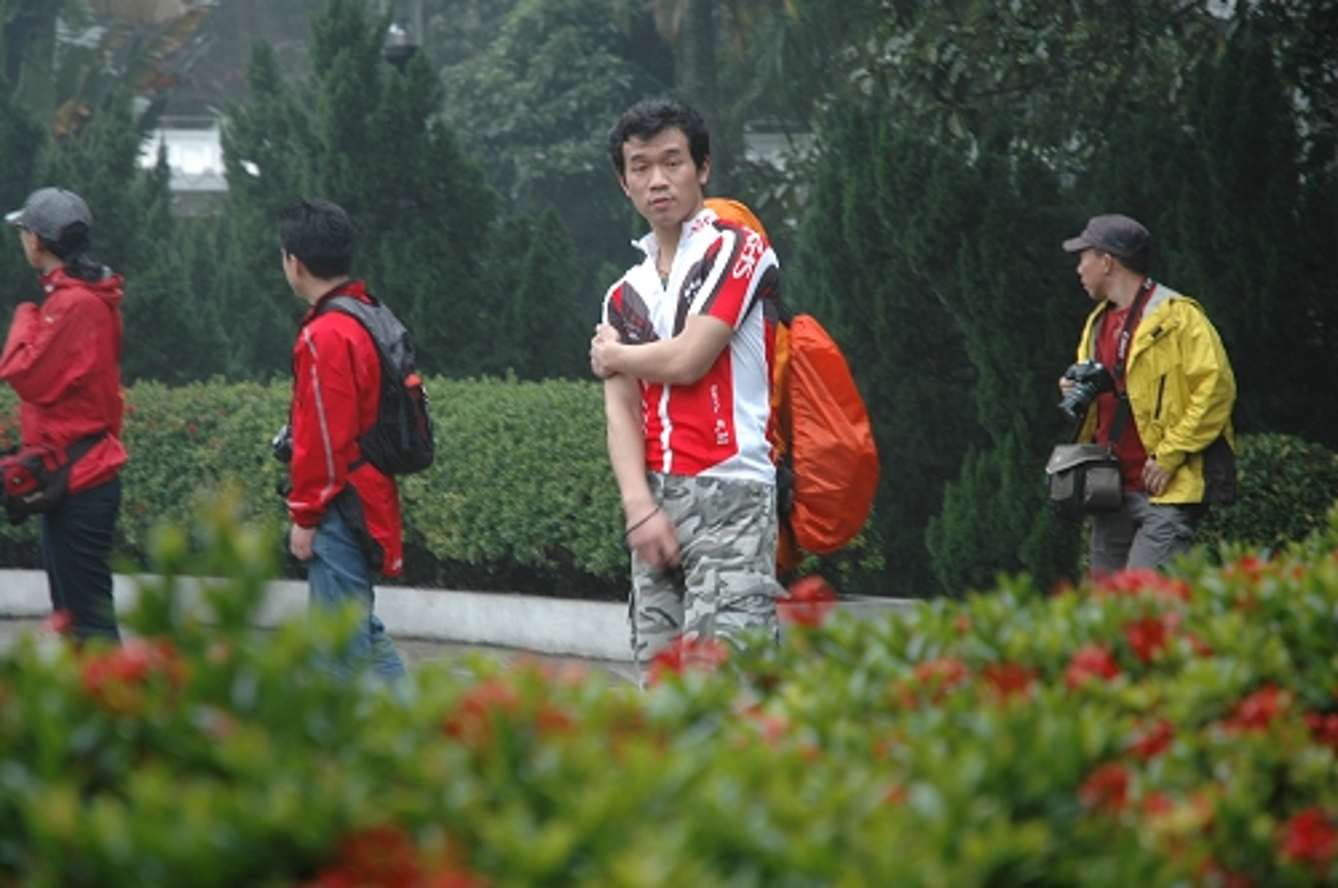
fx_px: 3452
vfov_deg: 14.7
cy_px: 444
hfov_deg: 21.9
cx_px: 669
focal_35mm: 93
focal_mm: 62
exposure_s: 1/50
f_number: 4.5
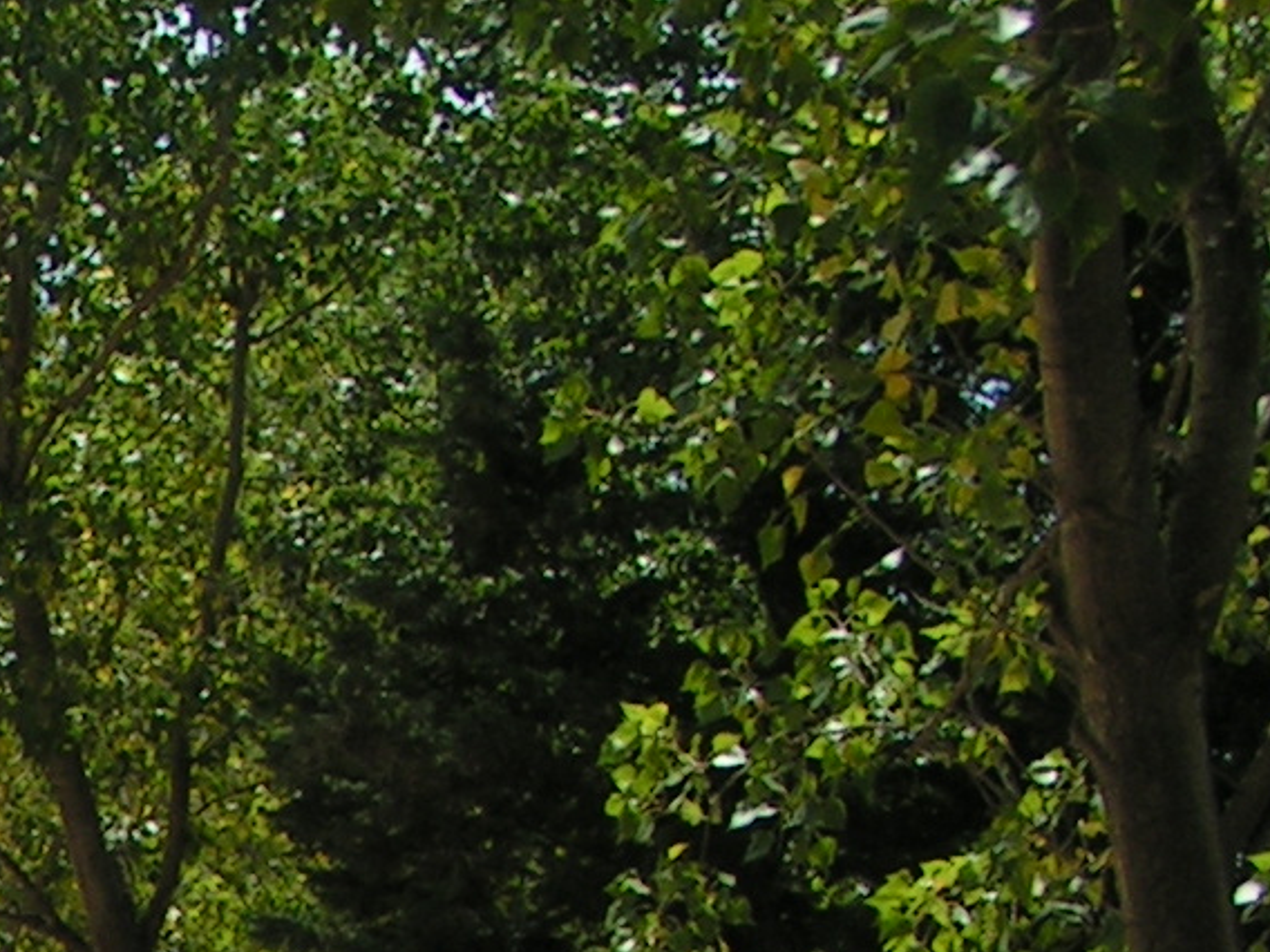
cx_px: -995
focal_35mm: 137
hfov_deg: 13.1
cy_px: 1500
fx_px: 5026
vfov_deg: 10.4
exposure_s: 1/400
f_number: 5.6
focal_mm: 5.8
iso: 50
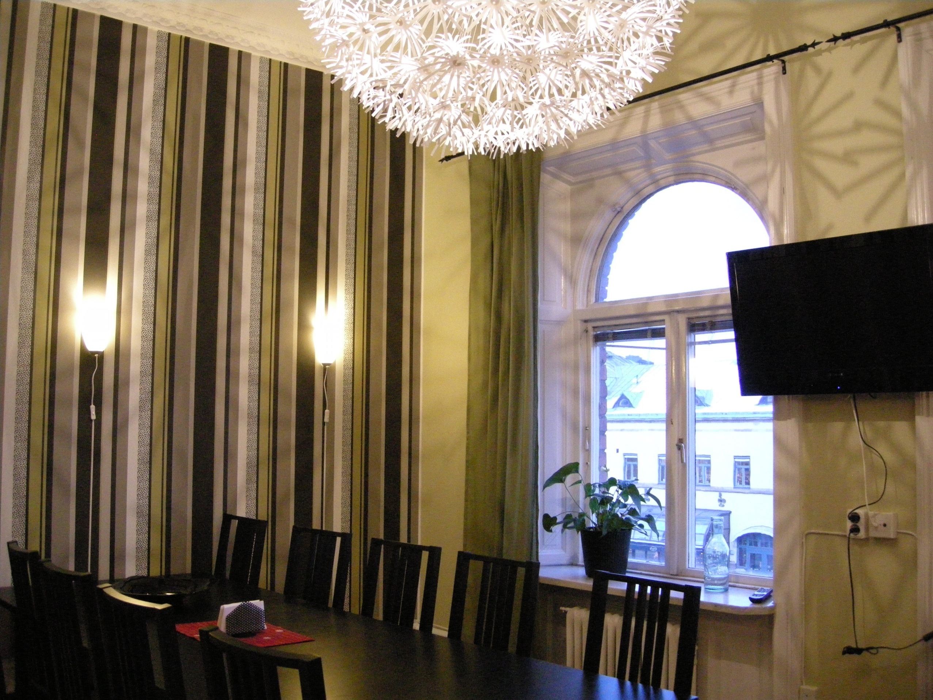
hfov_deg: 51.4
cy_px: 350
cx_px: 466
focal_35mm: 36
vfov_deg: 39.7
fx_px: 970
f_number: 2.7
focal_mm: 7.5
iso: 800
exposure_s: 1/30
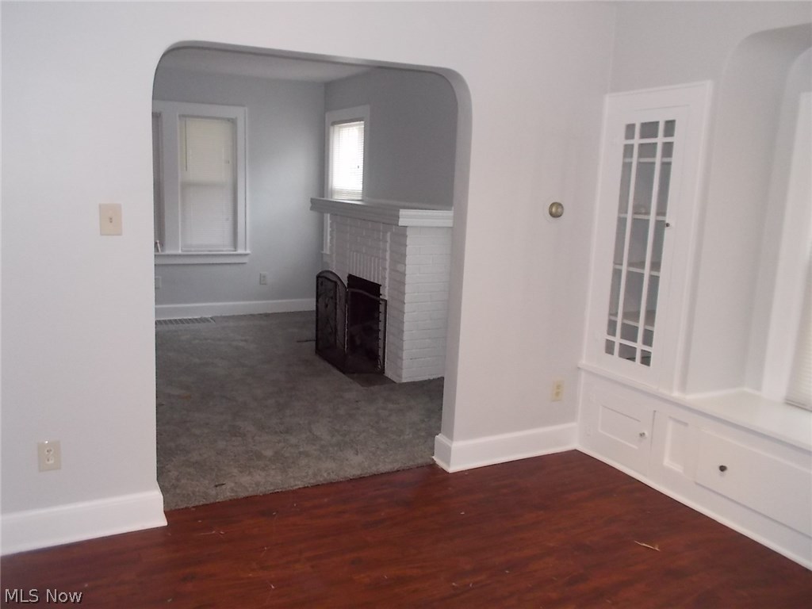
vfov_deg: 48.2
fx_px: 680
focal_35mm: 29
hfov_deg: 61.7
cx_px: 406
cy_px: 304
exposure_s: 1/25
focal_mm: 4.1
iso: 200
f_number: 3.3
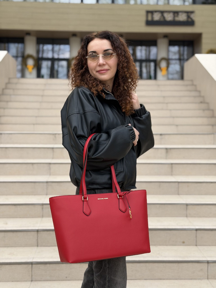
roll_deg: -0.7
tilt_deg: -1.9
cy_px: 144
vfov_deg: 39.7
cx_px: 108
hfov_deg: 30.3
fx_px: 399
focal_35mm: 48
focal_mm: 6.76
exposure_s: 1/519
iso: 80
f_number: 1.78
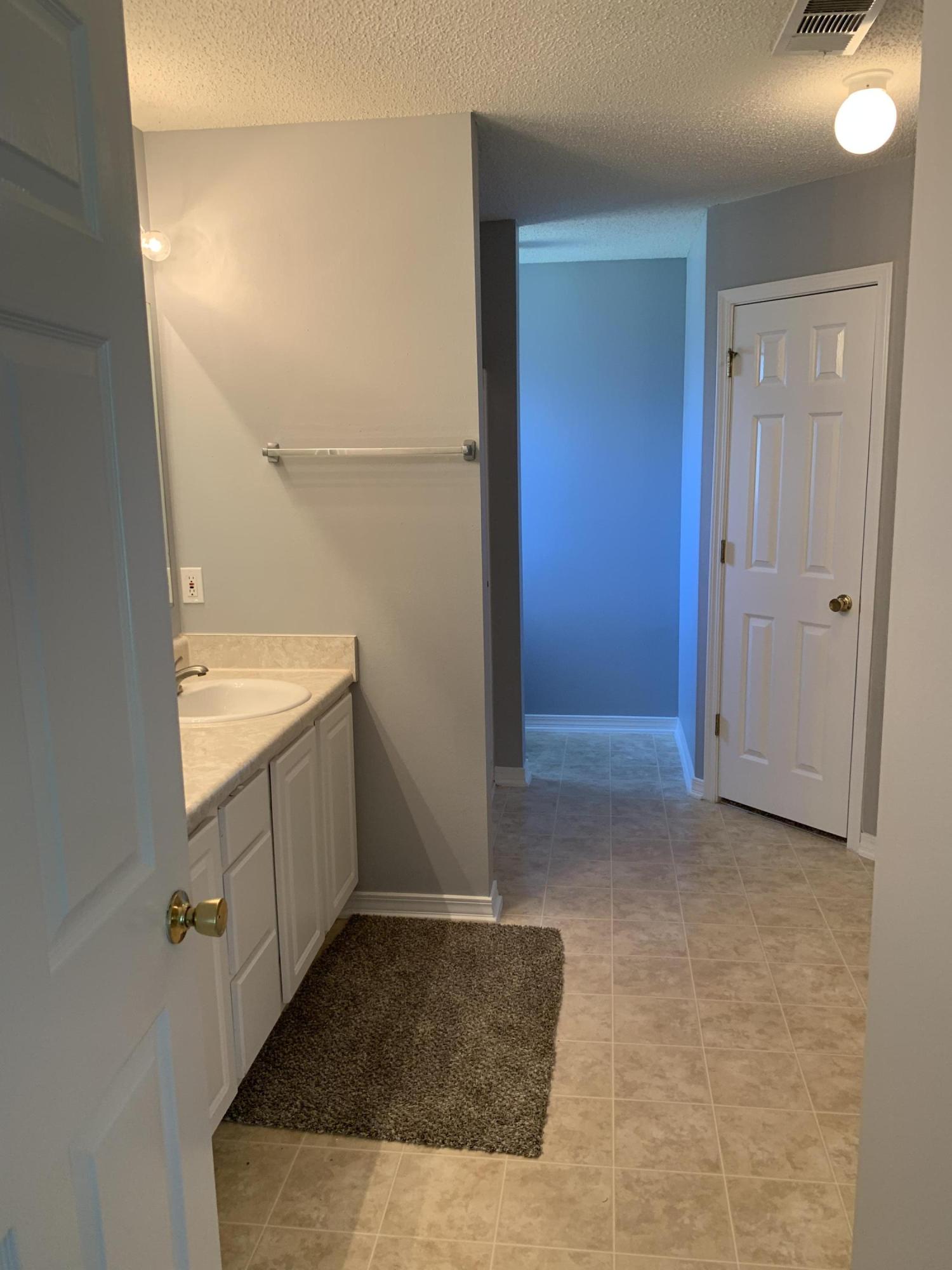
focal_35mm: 26
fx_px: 953
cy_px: 635
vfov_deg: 67.3
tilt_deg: -10.8
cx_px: 476
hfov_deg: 53.1
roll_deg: -0.5
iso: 80
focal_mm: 4.25
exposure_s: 1/60
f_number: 1.8
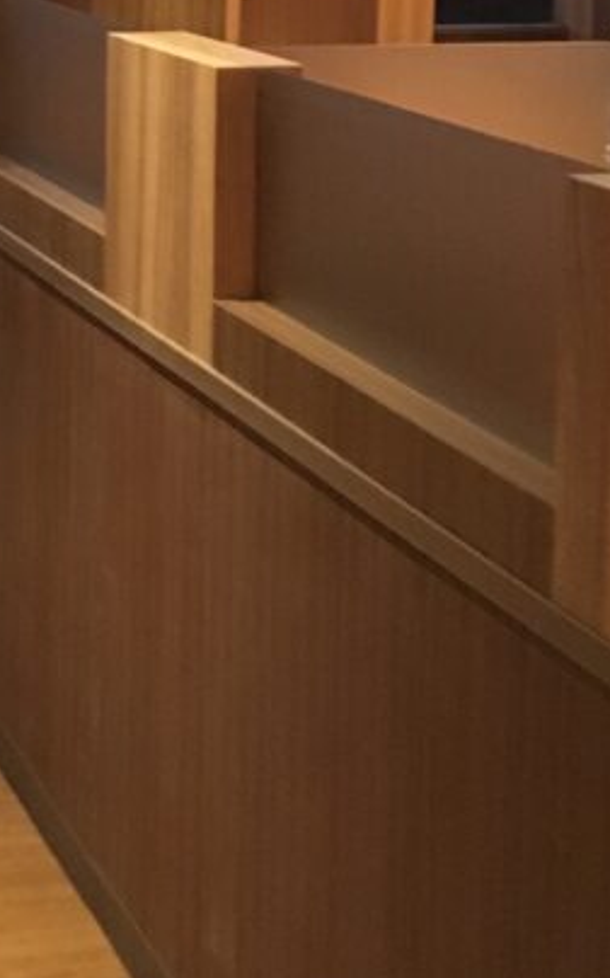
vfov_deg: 25.0
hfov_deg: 15.9
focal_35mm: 78
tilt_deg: -4.6
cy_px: -39
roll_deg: -1.0
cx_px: -155
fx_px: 2078
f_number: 2.2
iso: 320
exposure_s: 1/15
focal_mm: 4.15
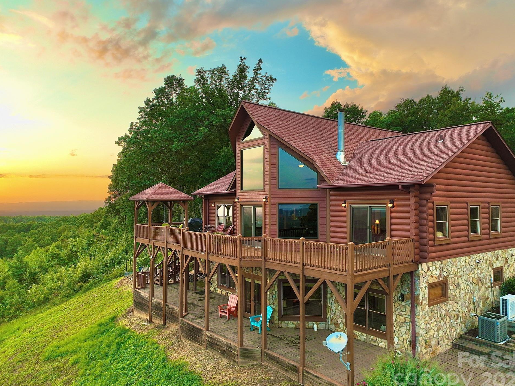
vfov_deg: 53.0
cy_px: 194
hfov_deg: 67.3
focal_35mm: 26
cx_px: 269
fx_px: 387
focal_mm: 12.29
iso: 210
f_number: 2.8
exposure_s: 1/400
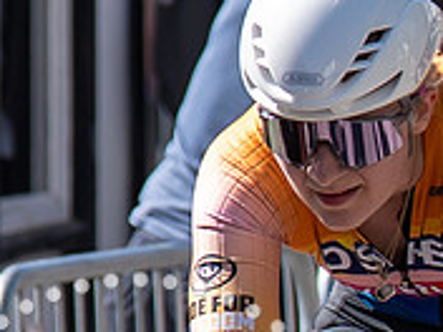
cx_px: 892
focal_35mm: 888
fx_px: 11364
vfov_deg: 1.7
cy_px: 187
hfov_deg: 2.2
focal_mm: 75
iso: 100
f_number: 3.5
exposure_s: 1/1000
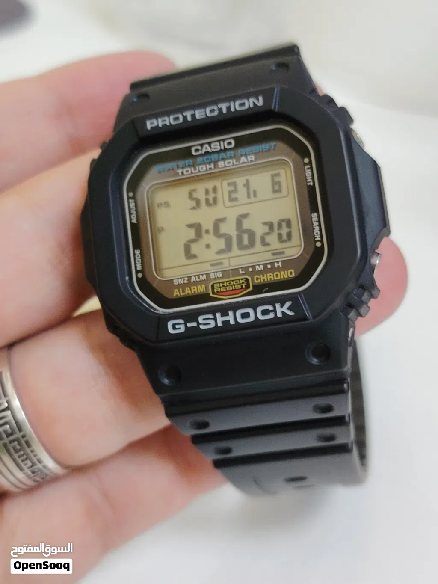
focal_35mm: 48
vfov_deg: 39.7
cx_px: 219
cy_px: 292
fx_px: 810
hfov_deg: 30.3
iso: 228
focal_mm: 5.25
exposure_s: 1/33.3
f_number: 4
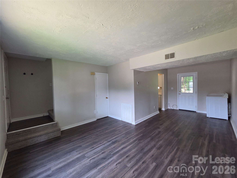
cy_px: 89
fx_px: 89
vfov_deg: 89.9
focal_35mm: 13
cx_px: 118
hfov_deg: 106.2
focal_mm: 2.2
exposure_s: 1/120
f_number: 2.2
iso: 250
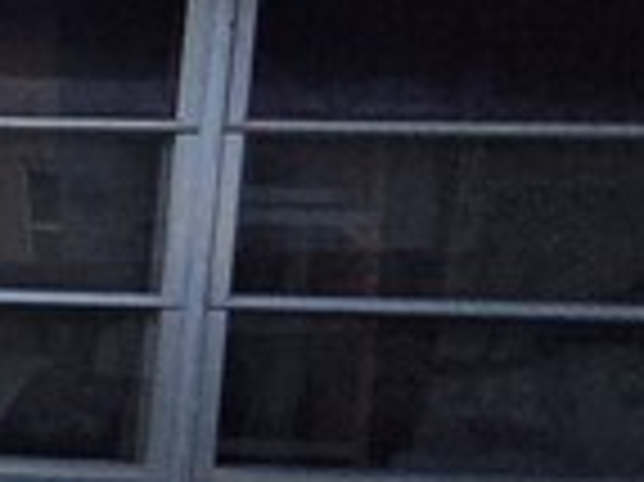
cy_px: 324
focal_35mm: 93
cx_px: -1423
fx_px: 1729
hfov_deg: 10.6
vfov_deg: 15.8
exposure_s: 1/6292
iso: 100
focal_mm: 2.2
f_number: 2.2
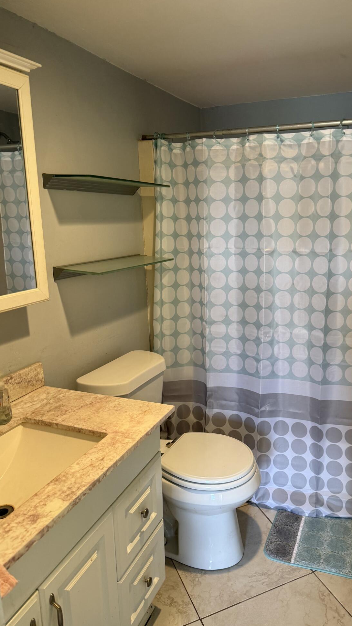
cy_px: 316
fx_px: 448
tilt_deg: -12.9
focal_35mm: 27
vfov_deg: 69.9
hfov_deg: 42.5
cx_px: 226
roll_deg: +0.4
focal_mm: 6.76
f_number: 1.78
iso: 200
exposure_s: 1/93
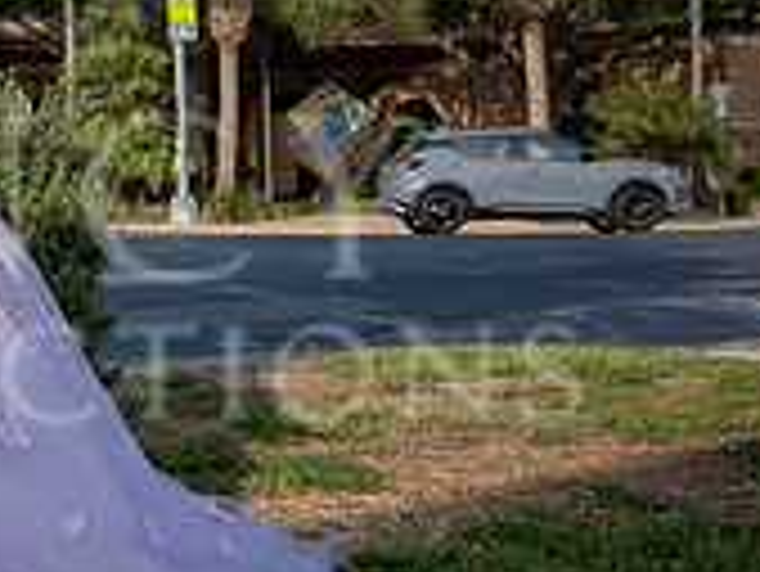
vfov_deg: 21.9
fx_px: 1450
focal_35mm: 66
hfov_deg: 22.5
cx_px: -459
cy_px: 101
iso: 125
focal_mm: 20
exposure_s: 1/1600
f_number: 2.8
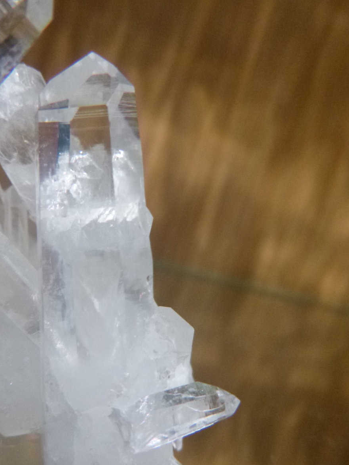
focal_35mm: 34
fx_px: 457
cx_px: 146
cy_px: 275
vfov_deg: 53.6
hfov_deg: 41.7
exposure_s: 1/30
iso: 400
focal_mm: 4.5
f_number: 3.9
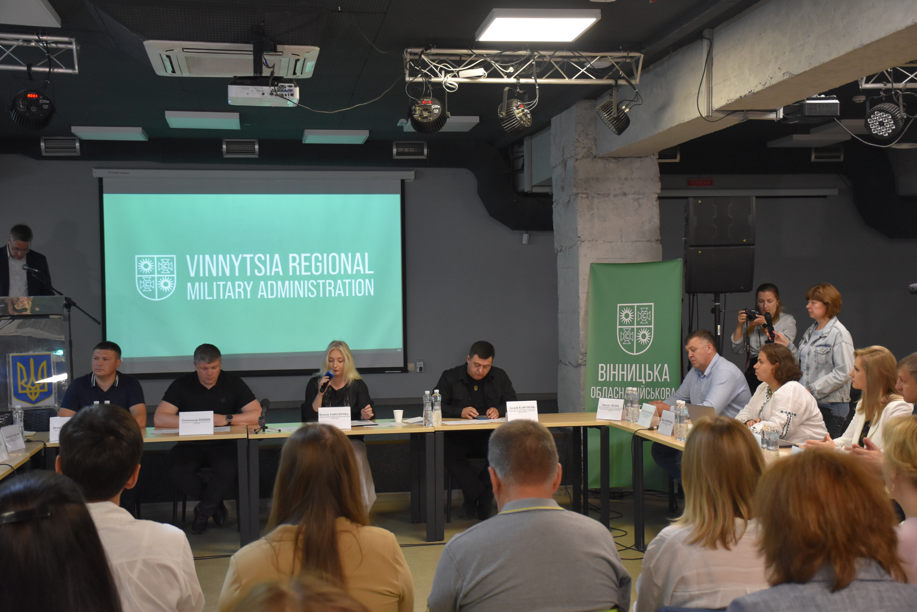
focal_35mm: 48
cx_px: 458
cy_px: 306
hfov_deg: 41.1
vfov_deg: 28.1
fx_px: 1223
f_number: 4
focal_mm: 32
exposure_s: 1/60
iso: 1600
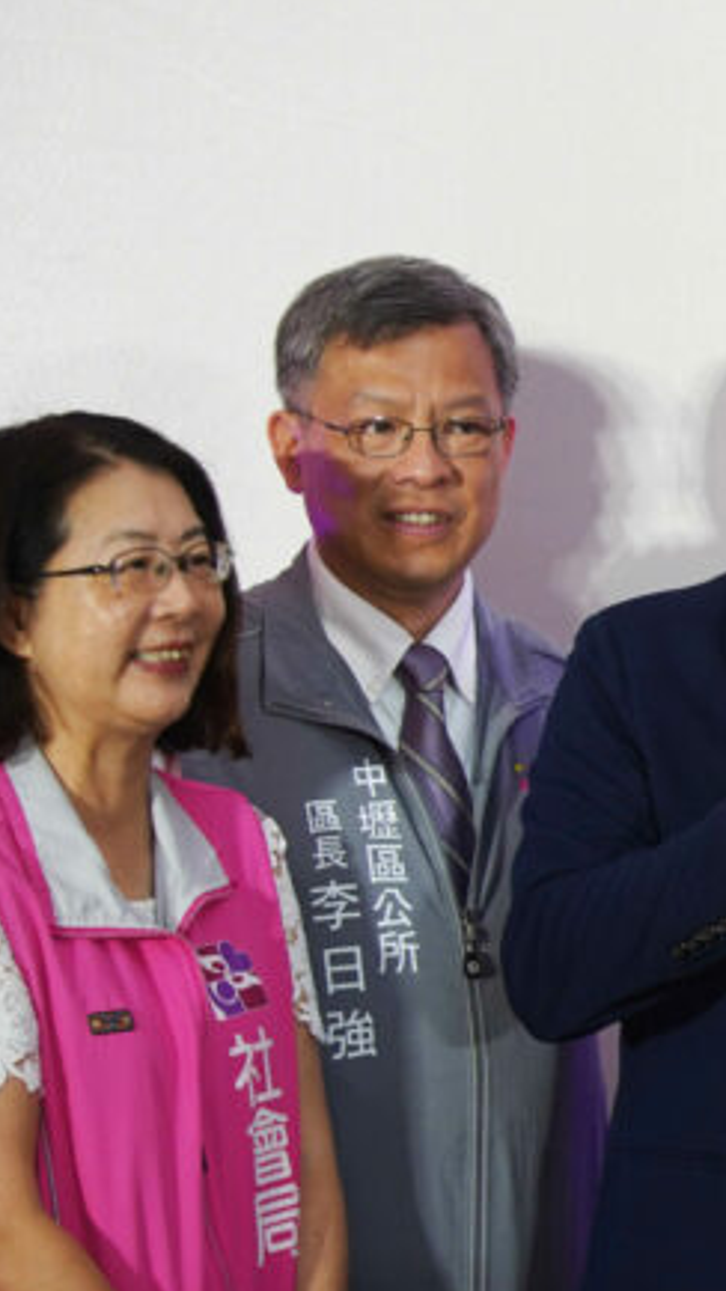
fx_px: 5923
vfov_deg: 12.4
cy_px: 766
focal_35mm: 173
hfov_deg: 6.8
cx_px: 1419
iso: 640
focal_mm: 70
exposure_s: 1/80
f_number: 4
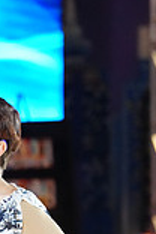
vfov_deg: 5.0
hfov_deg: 3.3
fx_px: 2678
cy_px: 316
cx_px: -41
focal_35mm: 412
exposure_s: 1/500
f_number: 2.8
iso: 4000
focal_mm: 111
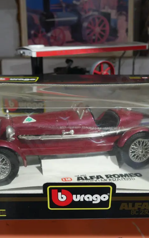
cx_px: 74
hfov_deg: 32.0
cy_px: 118
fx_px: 260
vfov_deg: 49.3
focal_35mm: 40
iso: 800
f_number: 3.5
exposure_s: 1/60
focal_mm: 14
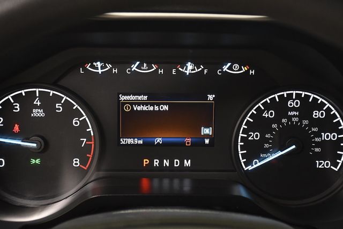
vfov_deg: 20.3
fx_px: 638
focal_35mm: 67
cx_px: 172
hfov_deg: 30.1
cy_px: 114
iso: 2500
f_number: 4.5
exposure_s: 1/80
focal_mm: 45
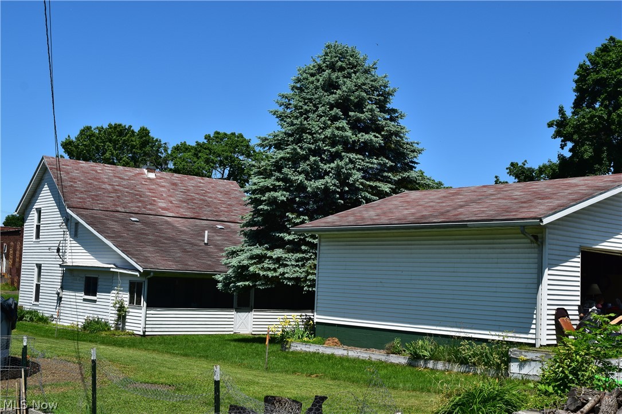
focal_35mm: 48
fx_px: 829
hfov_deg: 41.1
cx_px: 311
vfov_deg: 28.1
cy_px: 207
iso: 320
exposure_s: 1/500
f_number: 11
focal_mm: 32
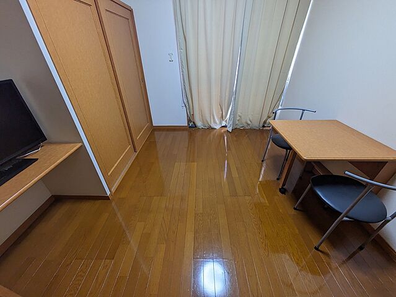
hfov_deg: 102.0
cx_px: 198
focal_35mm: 14
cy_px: 148
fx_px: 160
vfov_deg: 85.7
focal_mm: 1.83
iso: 189
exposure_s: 1/60
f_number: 2.2
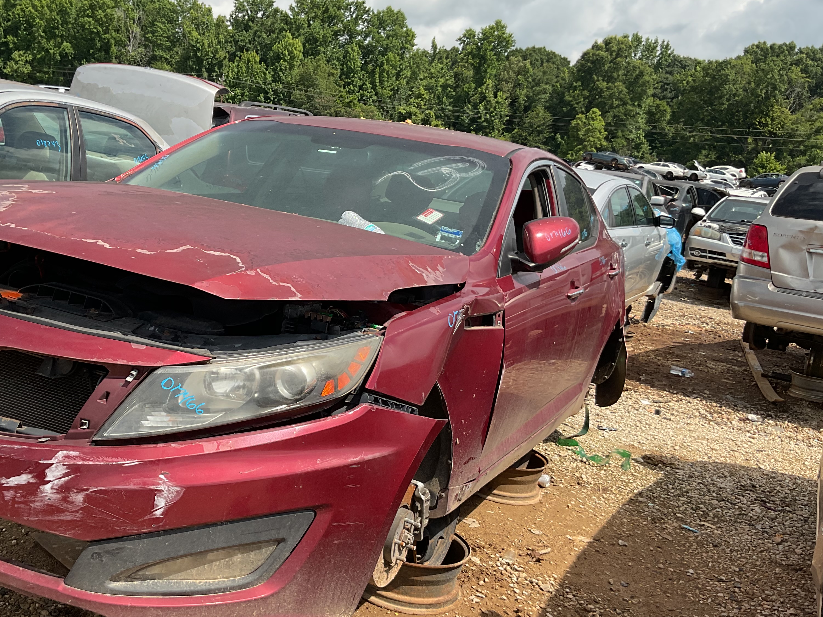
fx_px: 927
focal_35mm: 39
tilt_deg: -13.3
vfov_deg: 36.8
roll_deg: -4.8
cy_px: 346
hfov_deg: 47.3
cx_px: 294
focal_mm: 3
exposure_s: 1/1377
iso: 16
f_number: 1.8
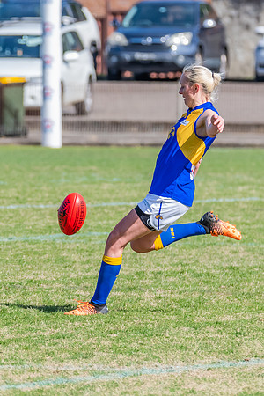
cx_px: 111
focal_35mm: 806
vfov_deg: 2.6
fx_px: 8864
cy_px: 150
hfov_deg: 1.7
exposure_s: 1/1600
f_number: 9
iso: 800
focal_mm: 350
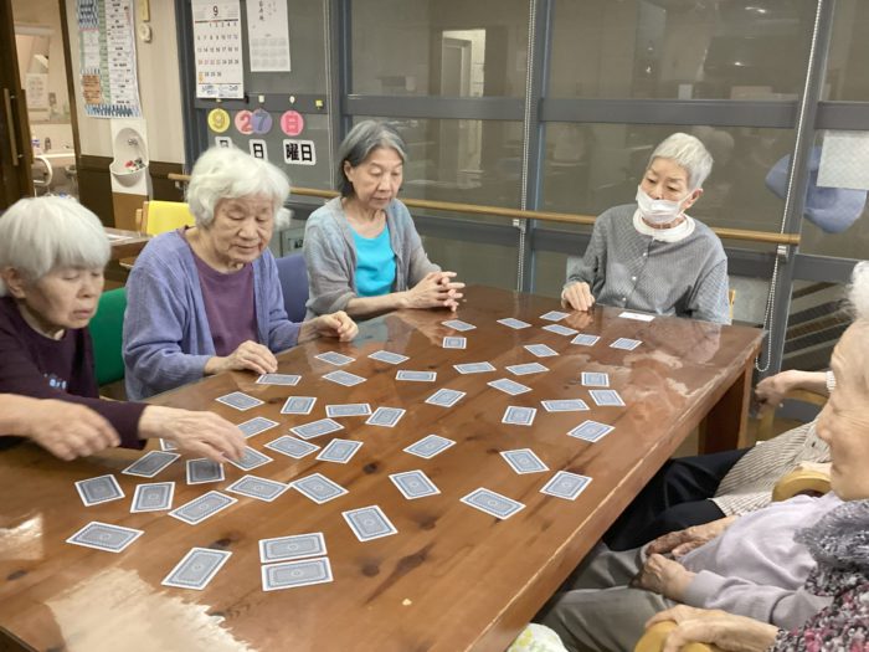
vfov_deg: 45.4
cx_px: 434
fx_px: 778
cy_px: 326
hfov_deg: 58.4
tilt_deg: -17.9
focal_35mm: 31
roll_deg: -2.4
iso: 250
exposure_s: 1/40
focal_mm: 3.3
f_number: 2.4
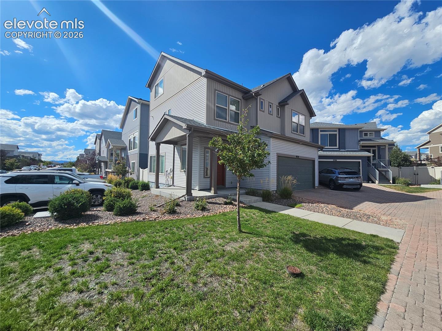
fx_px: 166
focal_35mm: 13
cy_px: 166
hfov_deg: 106.2
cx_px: 221
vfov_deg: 89.9
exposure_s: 1/3194
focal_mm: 2.2
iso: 50
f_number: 2.2
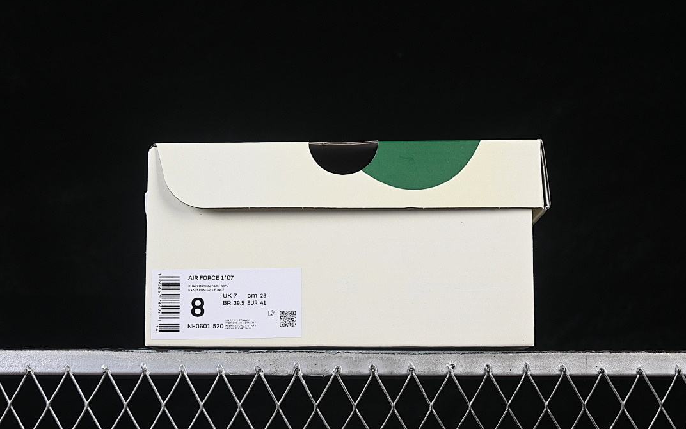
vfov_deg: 16.9
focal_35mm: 77
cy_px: 206
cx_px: 345
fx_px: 1440
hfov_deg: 26.8
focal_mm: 50
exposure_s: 1/80
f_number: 8
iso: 160
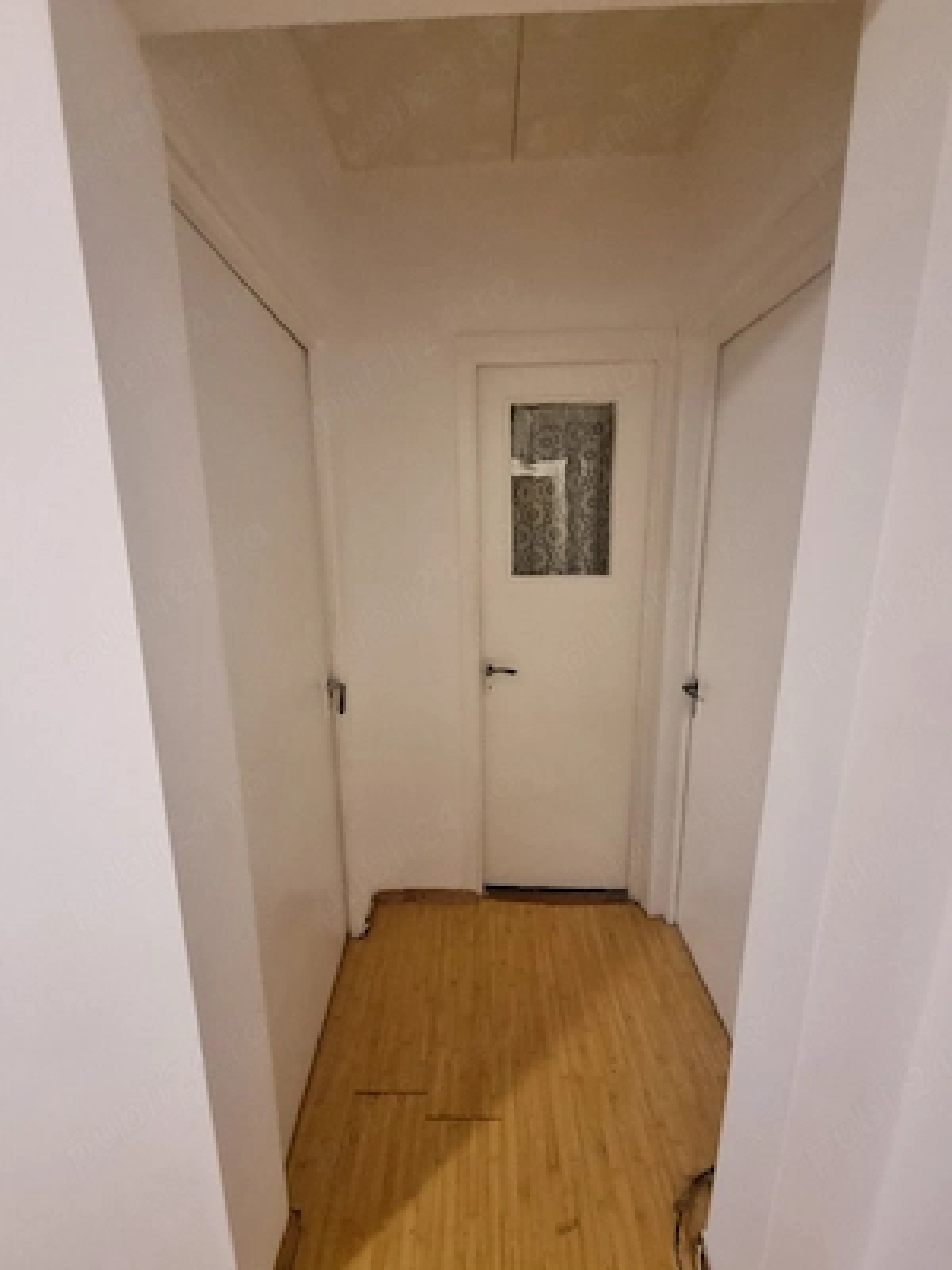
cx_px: 476
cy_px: 635
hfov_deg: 89.9
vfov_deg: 106.2
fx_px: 477
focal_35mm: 13
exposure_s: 1/33
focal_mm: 2.2
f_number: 2.2
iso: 500
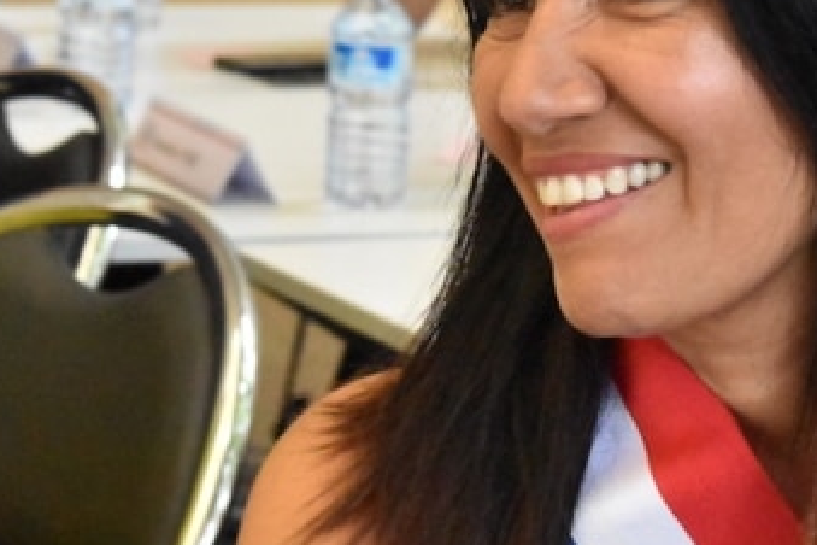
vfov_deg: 7.3
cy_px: 186
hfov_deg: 11.0
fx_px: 4247
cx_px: 600
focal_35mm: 187
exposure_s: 1/320
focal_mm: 55
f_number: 9
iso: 12800
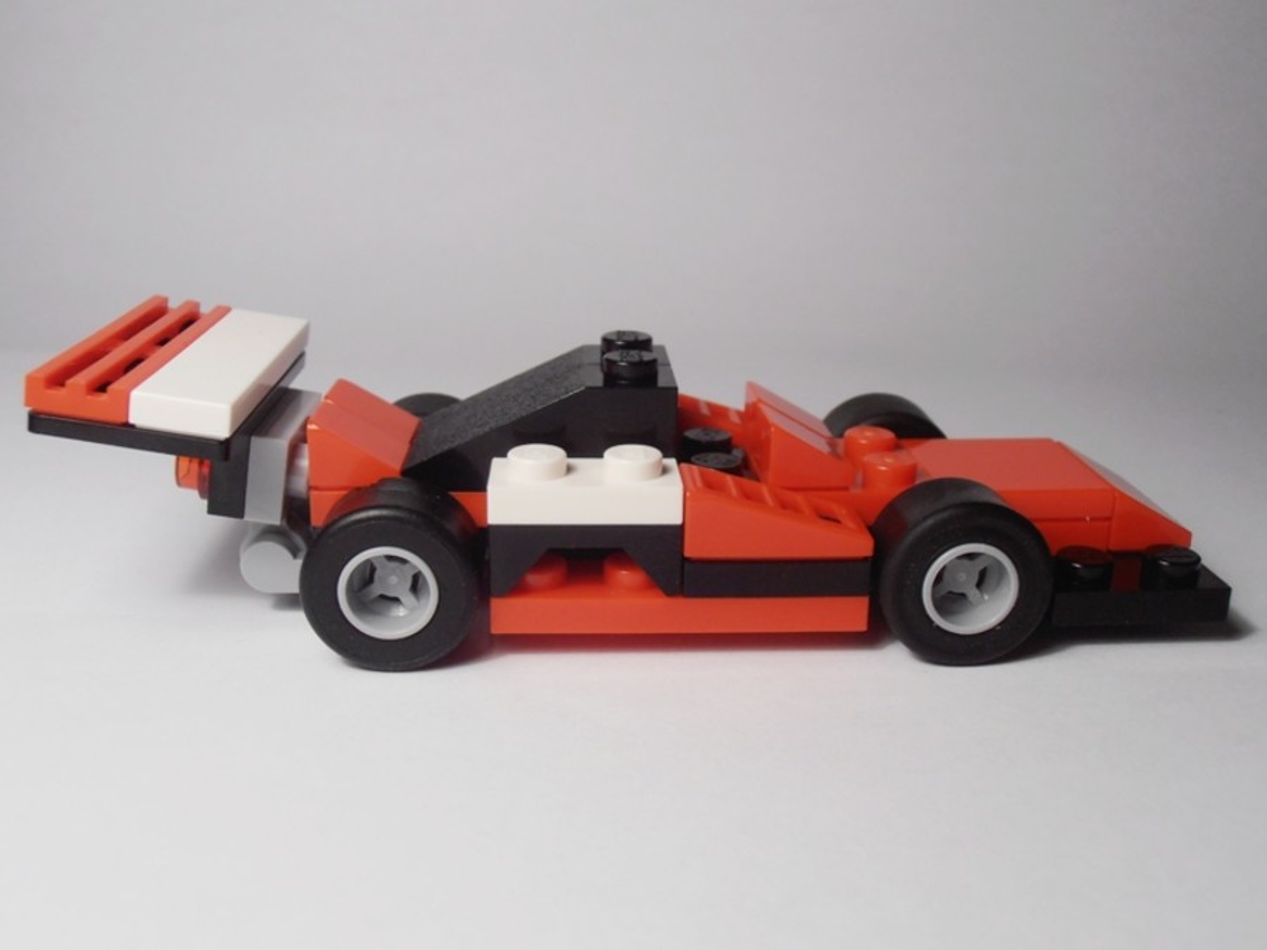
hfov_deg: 50.1
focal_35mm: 37
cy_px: 475
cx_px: 634
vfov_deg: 38.7
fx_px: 1354
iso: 80
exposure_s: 1/80
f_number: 3.9
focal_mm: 6.61
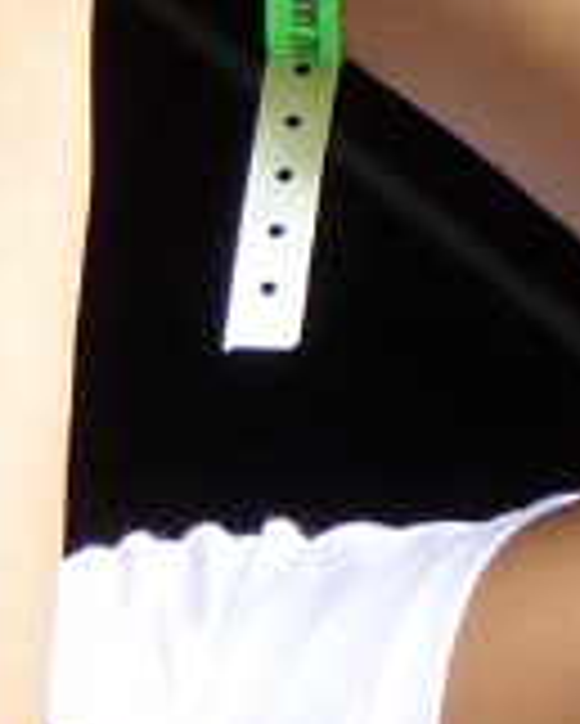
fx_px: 13870
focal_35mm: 647
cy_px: 625
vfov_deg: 3.0
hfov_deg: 2.4
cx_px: -54
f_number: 2.8
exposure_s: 1/160
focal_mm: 19.2
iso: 160
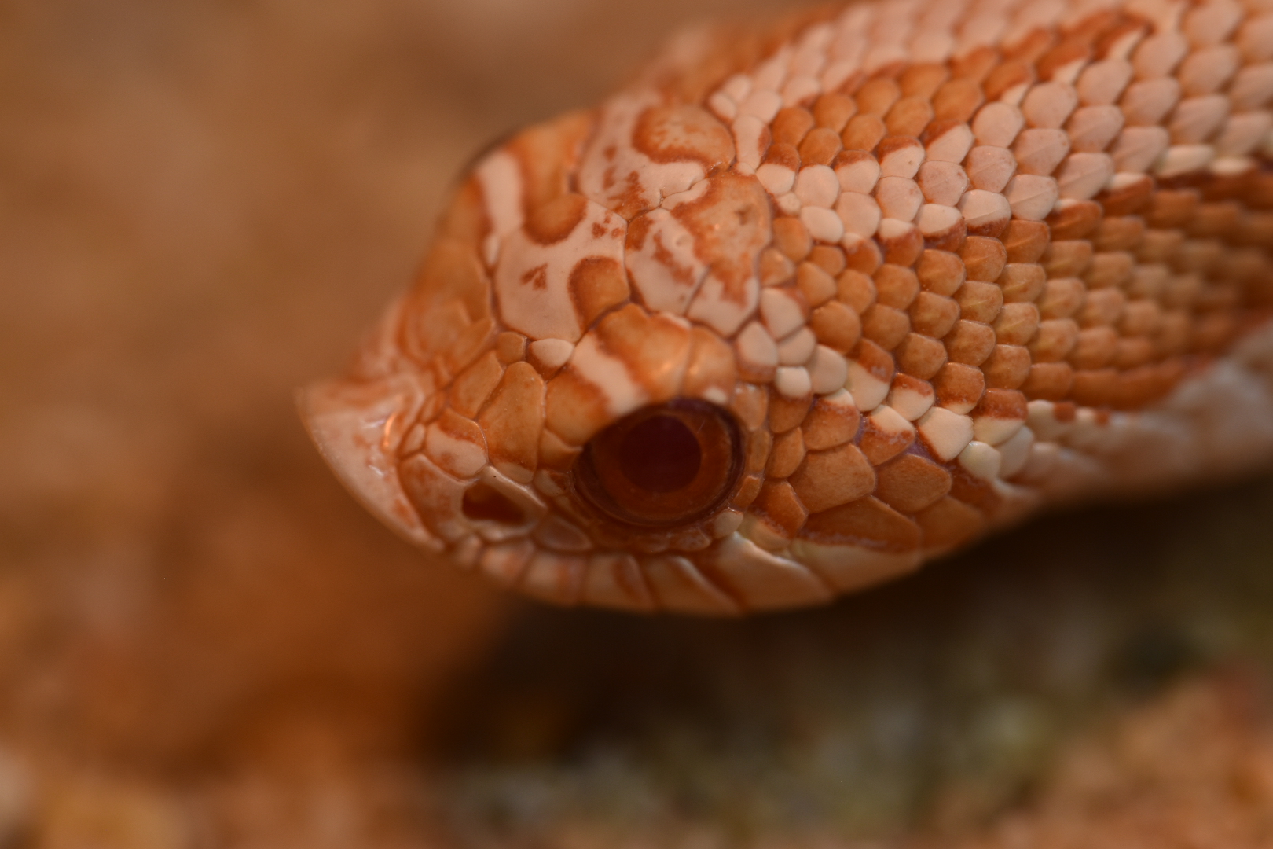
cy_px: 424
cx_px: 636
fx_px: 4773
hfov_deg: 15.2
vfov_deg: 10.2
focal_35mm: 135
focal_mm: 90
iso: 400
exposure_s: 1/250
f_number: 8
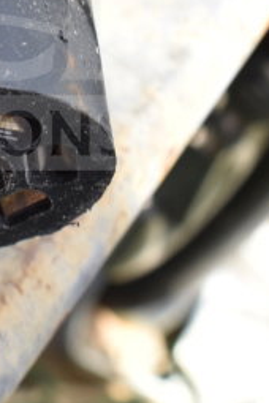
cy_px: 45
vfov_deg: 13.5
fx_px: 1692
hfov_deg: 9.0
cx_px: -36
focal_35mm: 151
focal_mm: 28
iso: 200
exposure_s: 1/160
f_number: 6.3
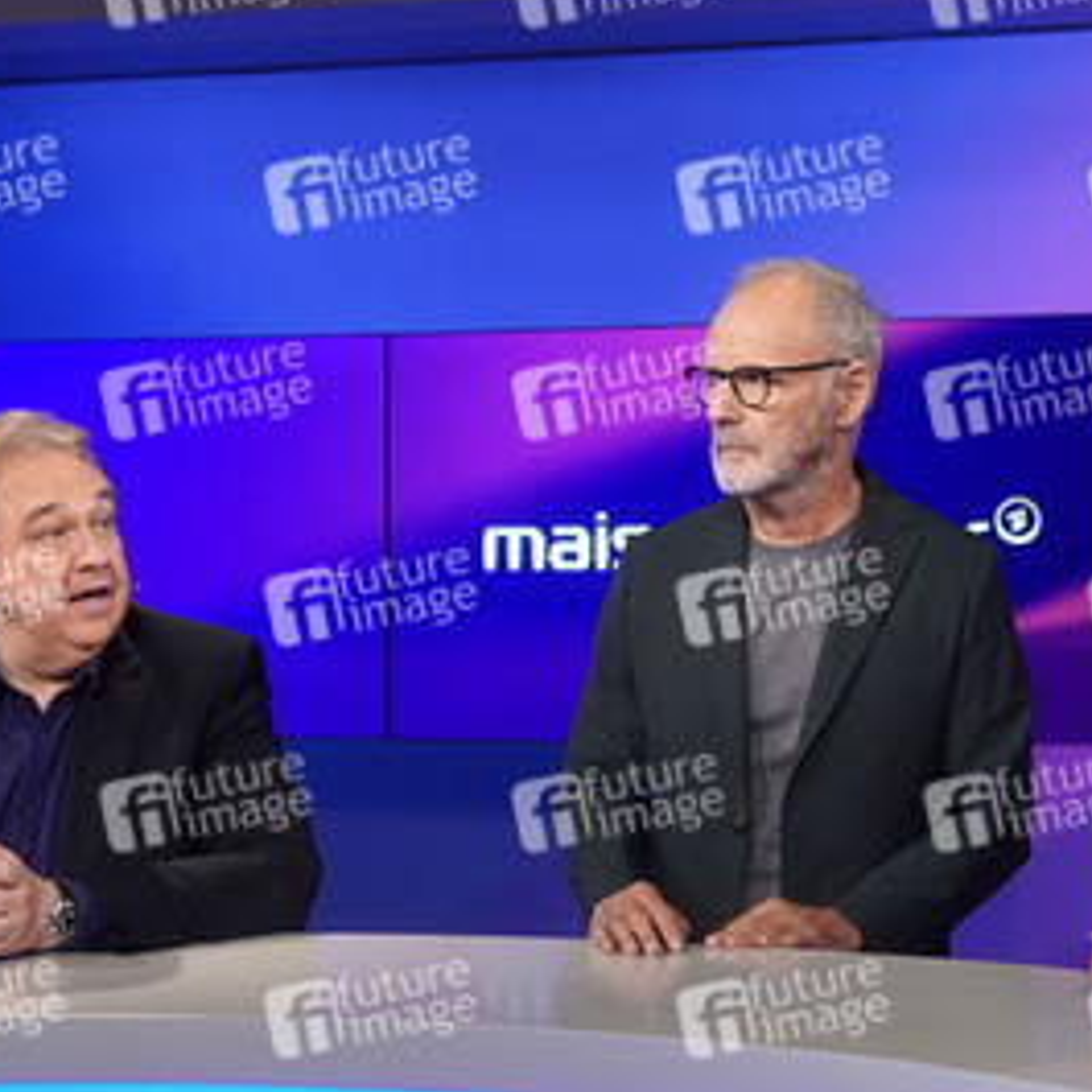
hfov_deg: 26.4
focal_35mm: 65
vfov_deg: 26.5
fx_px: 2320
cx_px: 674
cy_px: 494
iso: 640
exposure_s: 1/100
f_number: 2.5
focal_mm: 30
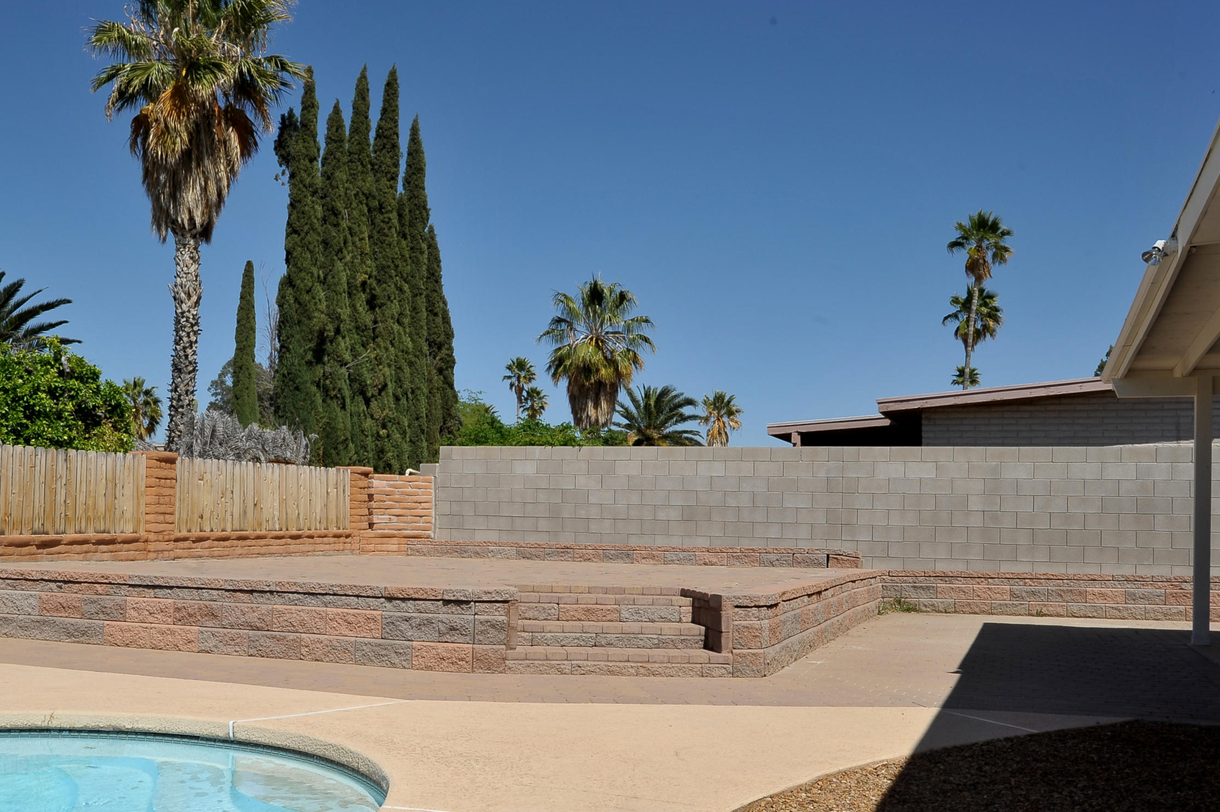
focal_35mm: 35
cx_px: 488
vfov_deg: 37.7
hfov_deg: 54.1
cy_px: 471
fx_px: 1185
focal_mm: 26
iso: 250
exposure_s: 1/320
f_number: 16
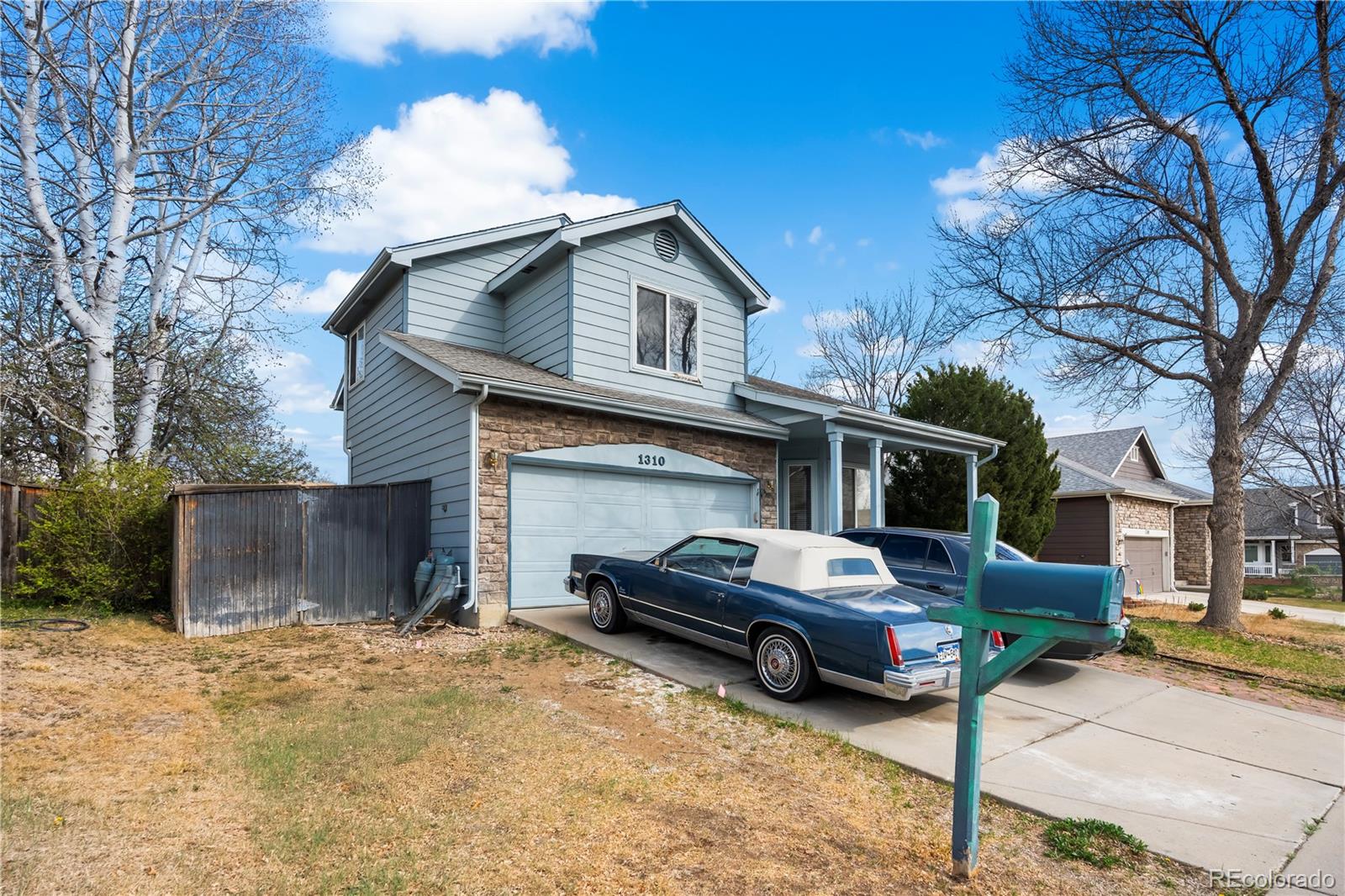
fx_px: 654
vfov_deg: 68.9
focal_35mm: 18
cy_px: 448
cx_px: 672
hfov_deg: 91.6
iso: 160
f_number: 8
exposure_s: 1/60
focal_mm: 17.5
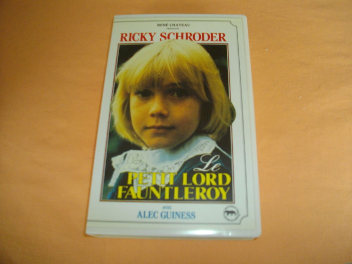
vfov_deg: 44.2
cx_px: 176
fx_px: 325
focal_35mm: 32
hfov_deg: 56.8
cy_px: 132
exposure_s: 1/50
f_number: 2.9
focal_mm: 5.7
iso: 200
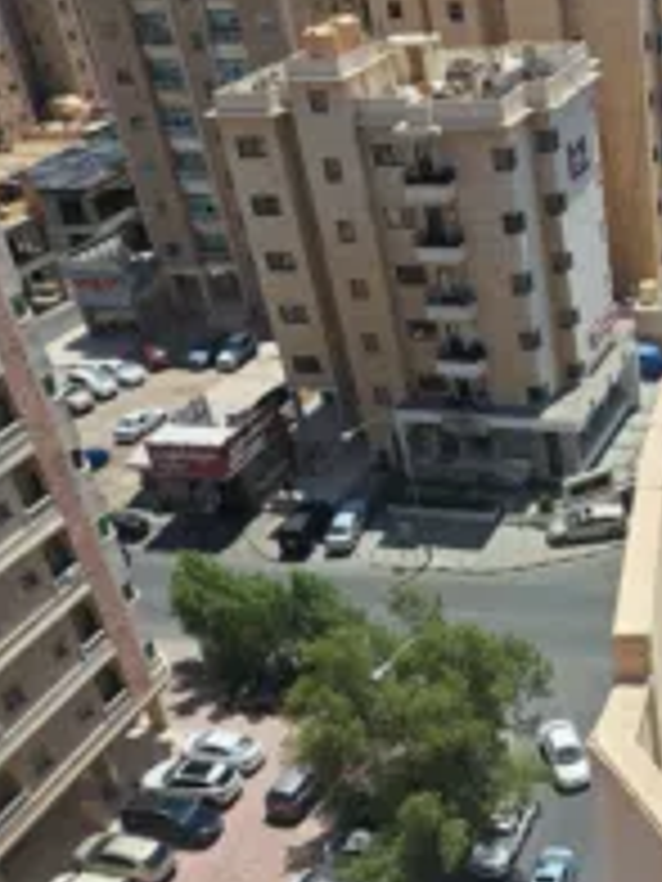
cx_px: 648
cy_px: 621
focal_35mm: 49
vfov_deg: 38.3
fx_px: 1249
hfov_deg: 28.0
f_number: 1.8
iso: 50
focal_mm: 5.23
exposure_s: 1/2012
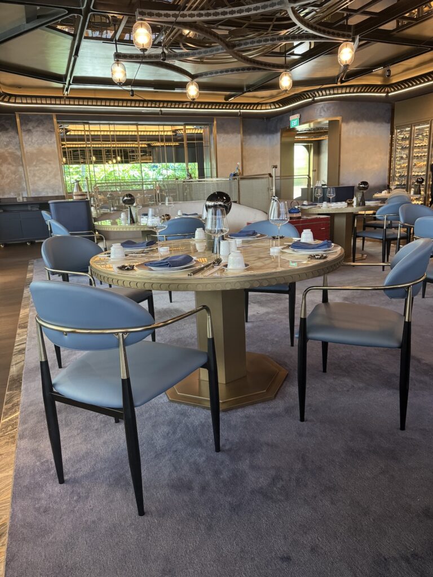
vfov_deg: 71.6
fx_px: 400
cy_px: 288
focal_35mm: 24
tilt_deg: -13.9
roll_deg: +2.9
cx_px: 216
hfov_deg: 56.8
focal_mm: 6.76
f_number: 1.78
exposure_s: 1/58
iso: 320
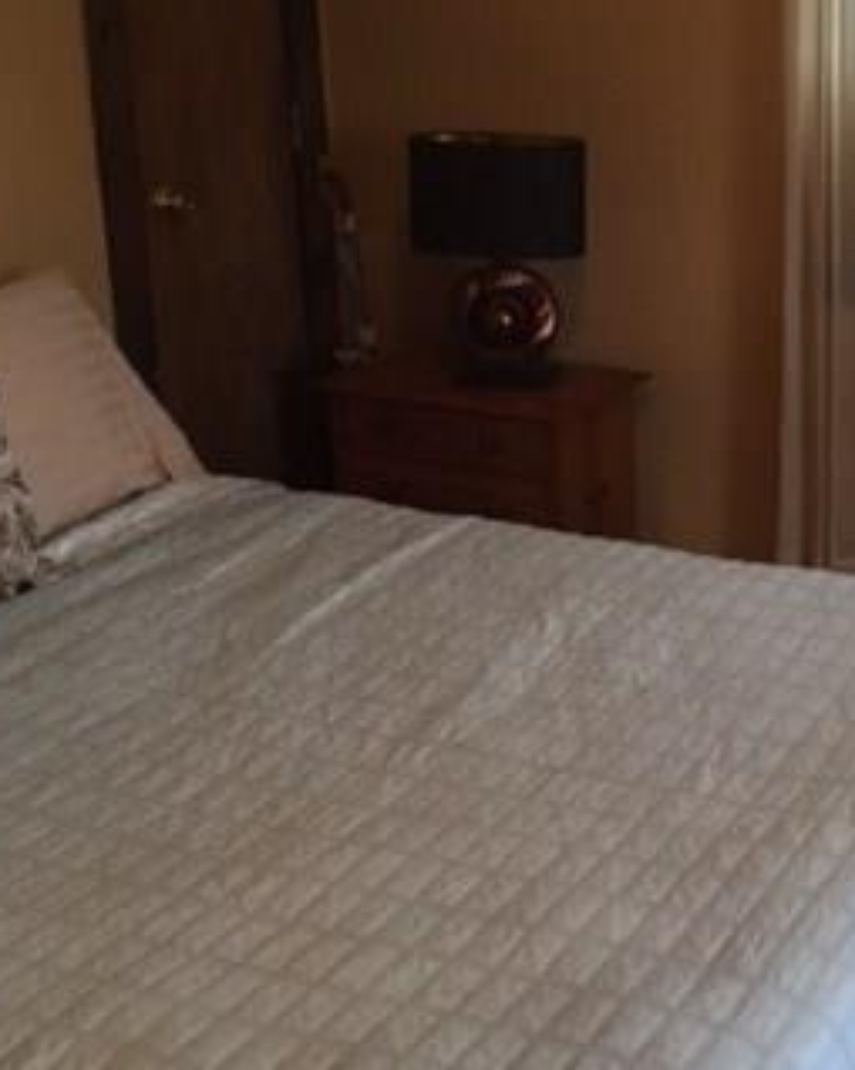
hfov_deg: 26.1
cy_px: 343
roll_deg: +0.4
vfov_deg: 32.7
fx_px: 1805
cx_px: 710
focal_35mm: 57
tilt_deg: -11.2
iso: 160
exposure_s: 1/30
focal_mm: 4.15
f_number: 2.2
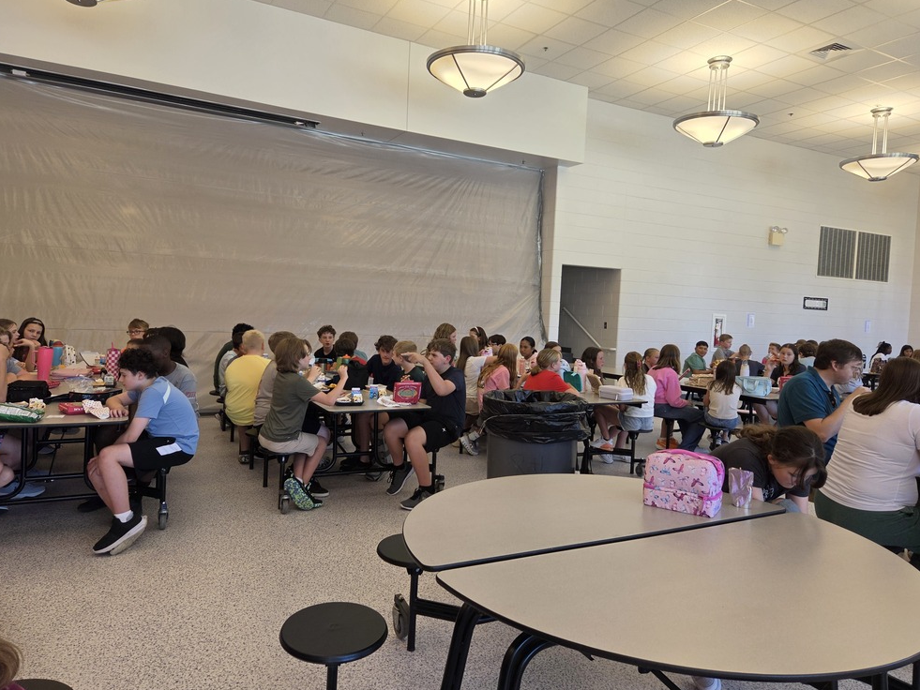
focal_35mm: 24
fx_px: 638
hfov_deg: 71.6
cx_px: 457
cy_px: 339
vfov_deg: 56.8
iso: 80
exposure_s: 1/120
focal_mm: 5.4
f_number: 1.8
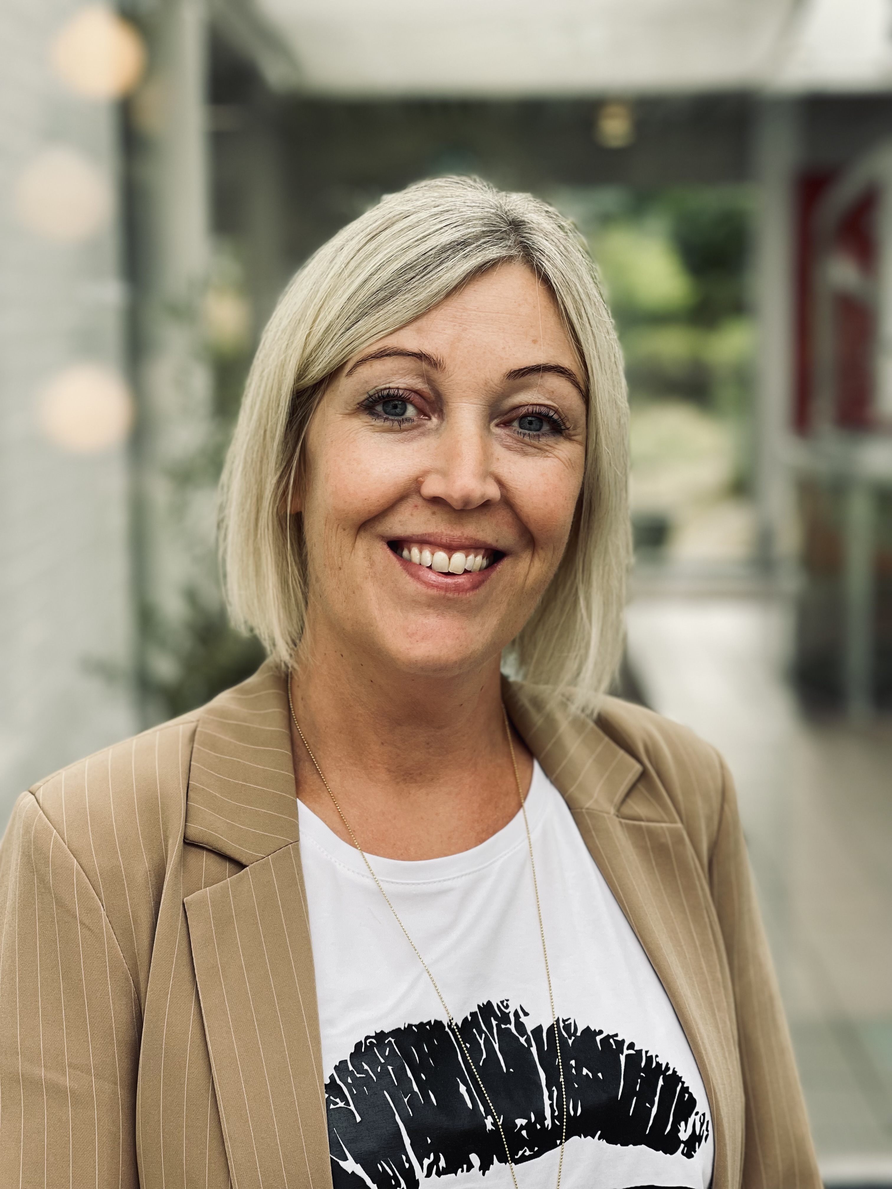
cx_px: 446
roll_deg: +0.3
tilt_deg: -7.5
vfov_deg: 30.3
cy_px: 594
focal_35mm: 64
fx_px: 2199
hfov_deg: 22.9
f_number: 2.2
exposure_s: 1/100
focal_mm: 7.5
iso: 32
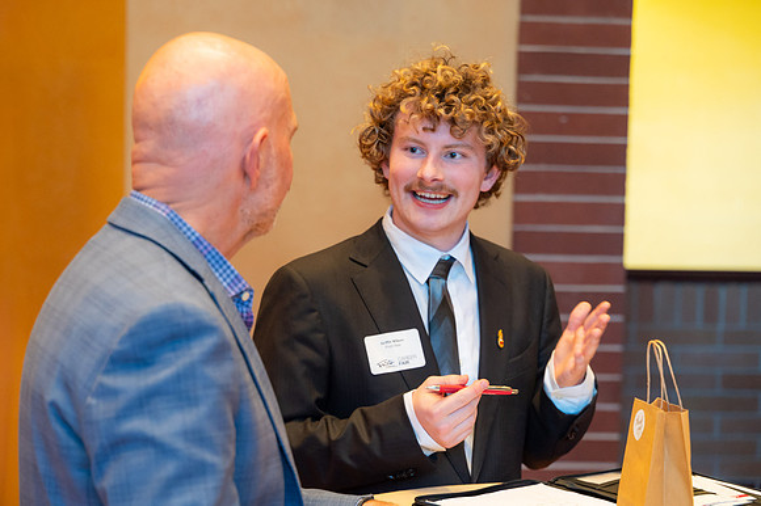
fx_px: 1693
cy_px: 253
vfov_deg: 17.0
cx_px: 356
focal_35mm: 80
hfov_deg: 25.3
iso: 2500
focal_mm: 75
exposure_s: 1/50
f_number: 4
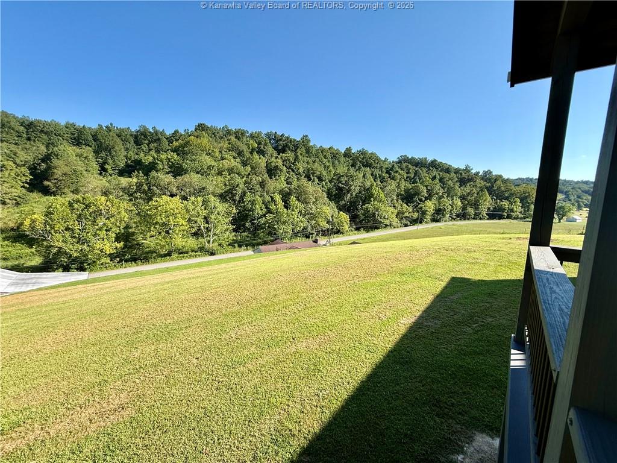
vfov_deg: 85.7
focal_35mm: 14
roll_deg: -1.0
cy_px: 232
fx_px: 250
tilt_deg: -7.1
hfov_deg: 102.1
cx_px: 308
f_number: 2.2
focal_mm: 2.22
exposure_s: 1/942
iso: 50
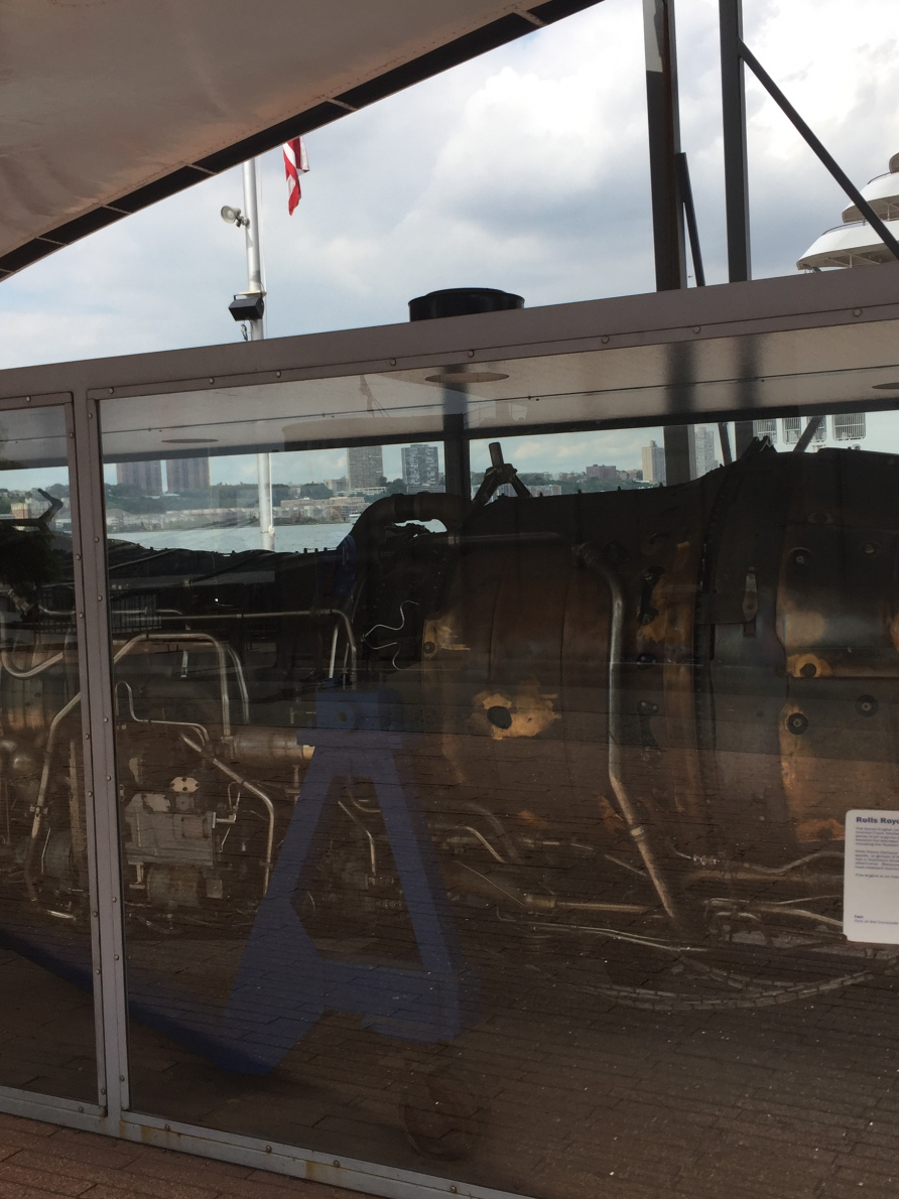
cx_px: 465
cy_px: 600
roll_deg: +2.9
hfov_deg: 36.8
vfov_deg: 47.9
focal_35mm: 39
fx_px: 1351
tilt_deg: -2.5
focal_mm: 4.15
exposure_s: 1/1163
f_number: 2.2
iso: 32
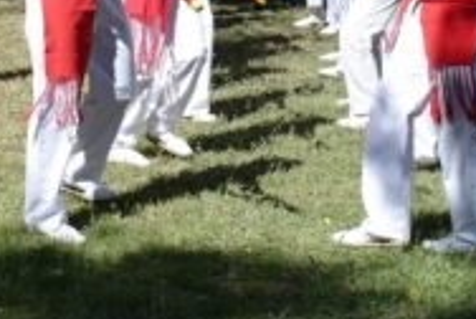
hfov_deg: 15.4
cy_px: -129
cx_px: 258
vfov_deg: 10.1
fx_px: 1761
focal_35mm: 133
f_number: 10
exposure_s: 1/400
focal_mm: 24
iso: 200
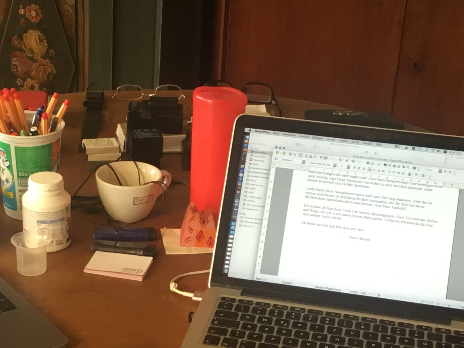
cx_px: 177
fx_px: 1059
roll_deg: -1.2
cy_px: 230
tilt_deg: -24.0
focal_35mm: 79
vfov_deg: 18.6
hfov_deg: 24.7
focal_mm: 3.3
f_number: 2.4
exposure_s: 1/33
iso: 40
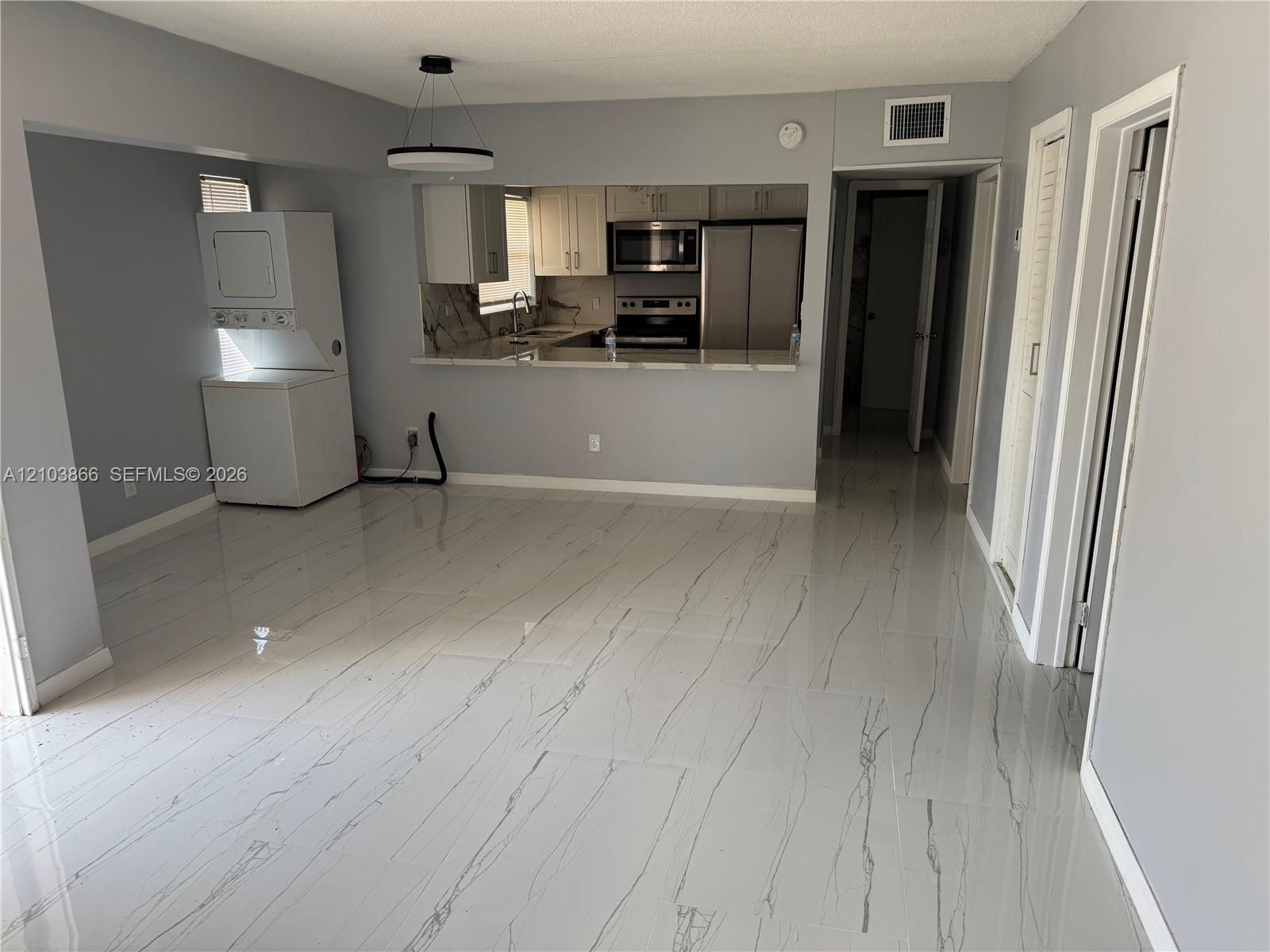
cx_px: 635
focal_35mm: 24
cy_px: 476
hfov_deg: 71.6
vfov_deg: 56.8
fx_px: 881
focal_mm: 6.76
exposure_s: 1/121
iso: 64
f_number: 1.78
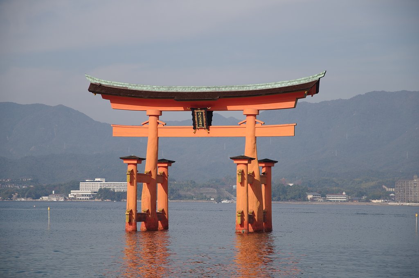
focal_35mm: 105
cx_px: 210
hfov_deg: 19.5
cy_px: 139
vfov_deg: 13.0
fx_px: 1219
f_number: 4
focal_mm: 70
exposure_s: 1/800
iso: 100
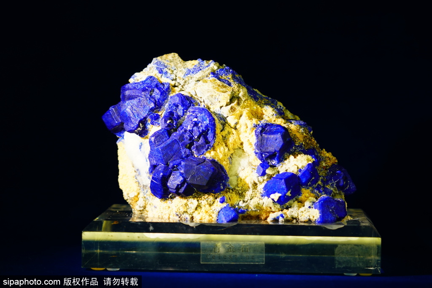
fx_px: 1212
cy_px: 144
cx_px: 216
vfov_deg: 13.6
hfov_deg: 20.2
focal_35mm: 101
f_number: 5.6
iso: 400
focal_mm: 101
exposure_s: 1/40
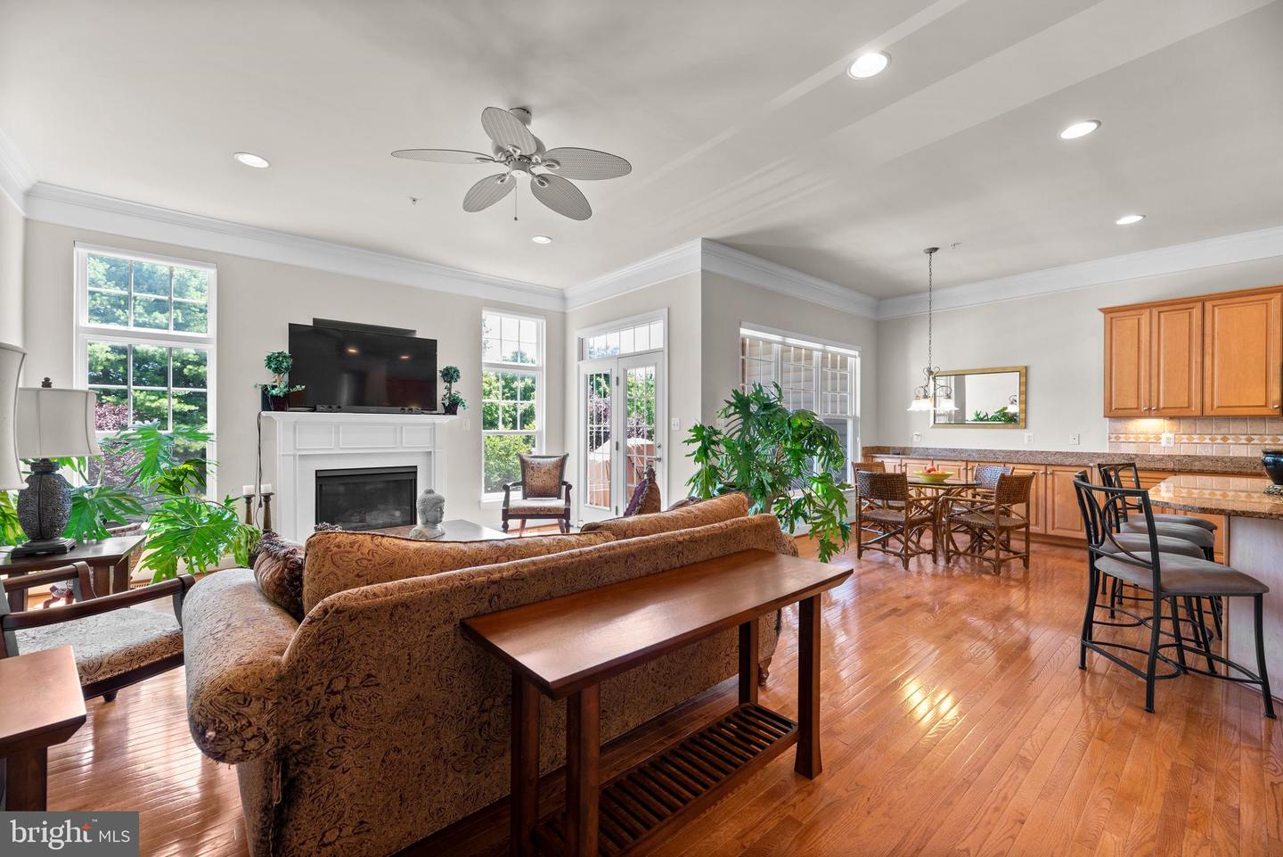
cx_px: 642
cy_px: 428
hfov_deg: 104.2
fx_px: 499
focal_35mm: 14
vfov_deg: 81.2
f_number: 8
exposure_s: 1/5
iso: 160
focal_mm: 14
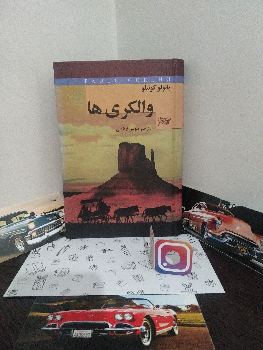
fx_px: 263
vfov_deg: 67.3
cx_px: 132
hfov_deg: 53.1
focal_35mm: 26
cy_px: 175
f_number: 1.8
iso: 981
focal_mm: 3.59
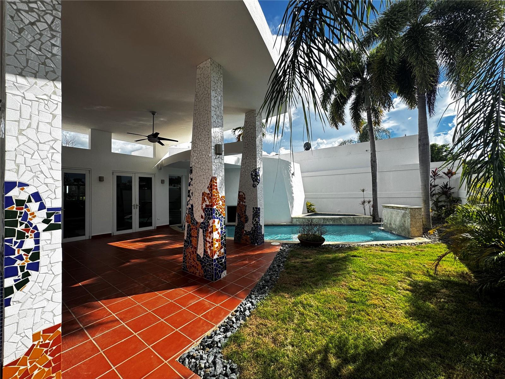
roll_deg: +0.9
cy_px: 190
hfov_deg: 102.1
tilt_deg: +1.0
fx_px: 204
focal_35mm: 14
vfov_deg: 85.7
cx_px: 252
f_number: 2.2
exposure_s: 1/1006
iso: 40
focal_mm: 2.22
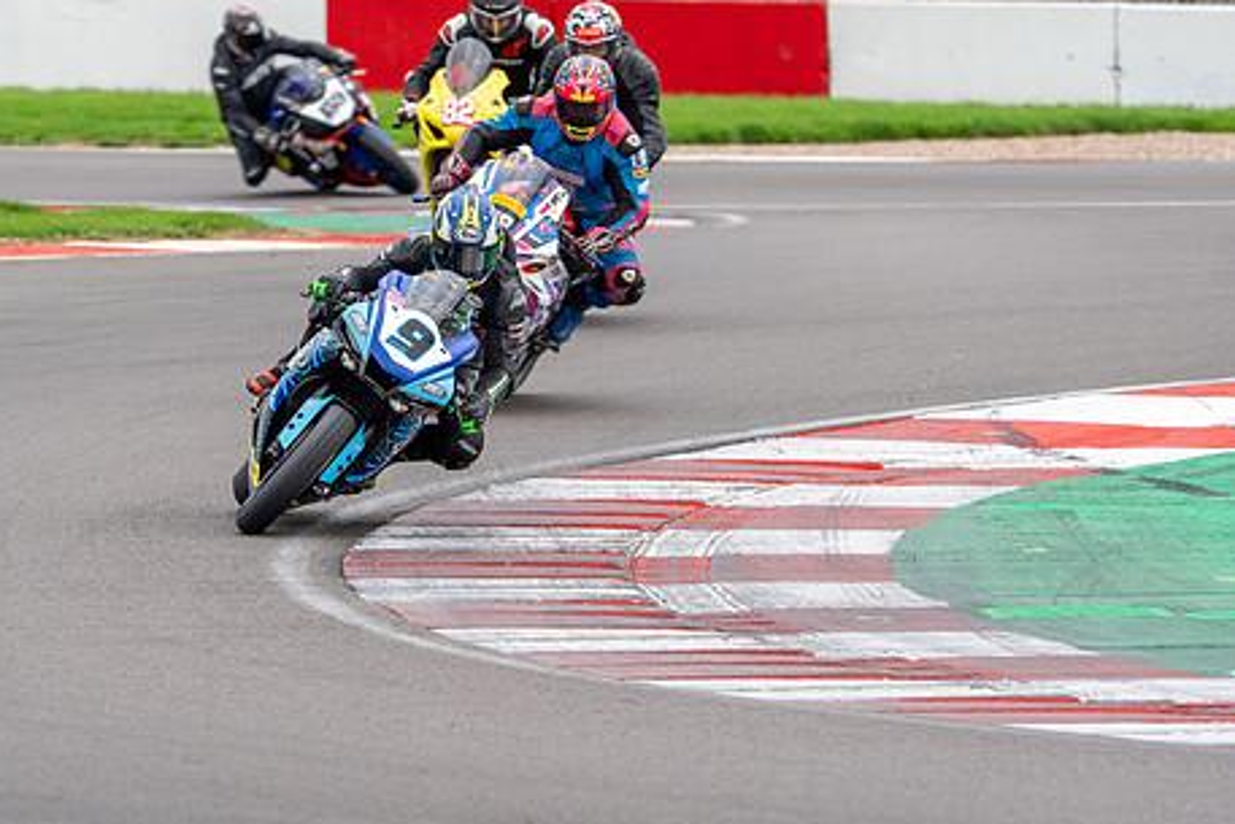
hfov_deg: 4.4
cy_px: 329
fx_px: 16059
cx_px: 457
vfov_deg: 2.9
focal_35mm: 468
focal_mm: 368
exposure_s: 1/250
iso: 500
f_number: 8
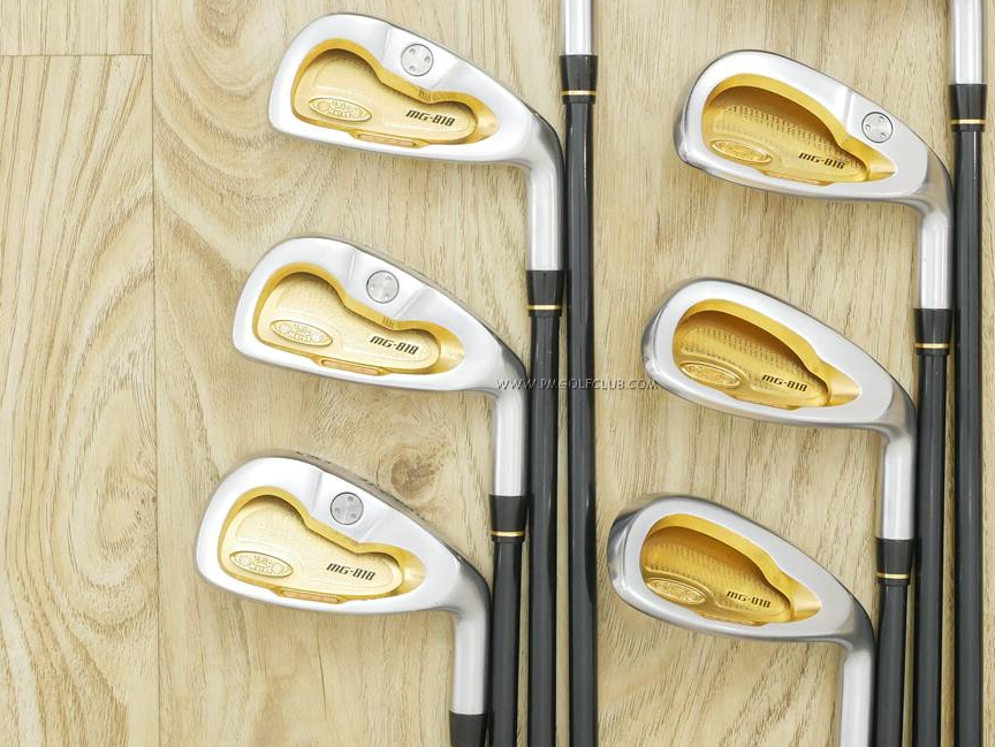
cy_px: 280
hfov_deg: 26.3
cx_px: 576
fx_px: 2128
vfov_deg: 19.9
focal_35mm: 74
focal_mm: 25
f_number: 4
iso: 1600
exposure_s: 1/50
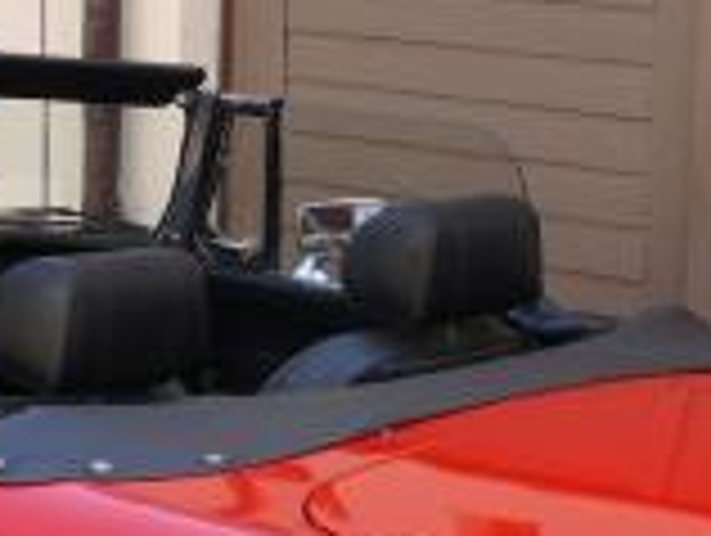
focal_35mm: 155
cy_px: 448
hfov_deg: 12.7
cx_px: 284
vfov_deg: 9.6
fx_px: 3188
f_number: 4
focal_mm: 7.4
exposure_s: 1/200
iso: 100
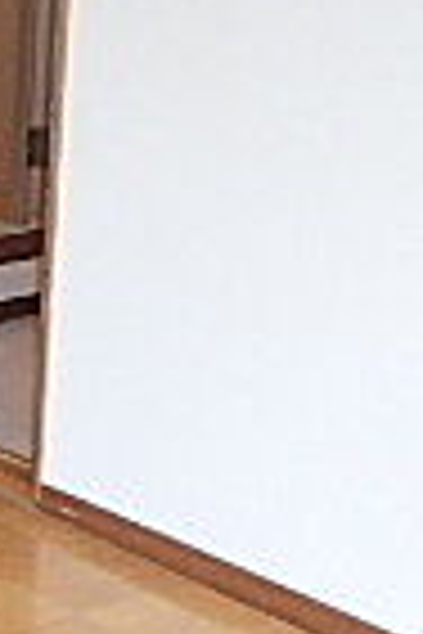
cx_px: -792
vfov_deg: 20.4
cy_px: 153
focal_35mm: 99
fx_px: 1745
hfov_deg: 10.4
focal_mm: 3.7
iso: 200
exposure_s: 1/30
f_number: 3.5
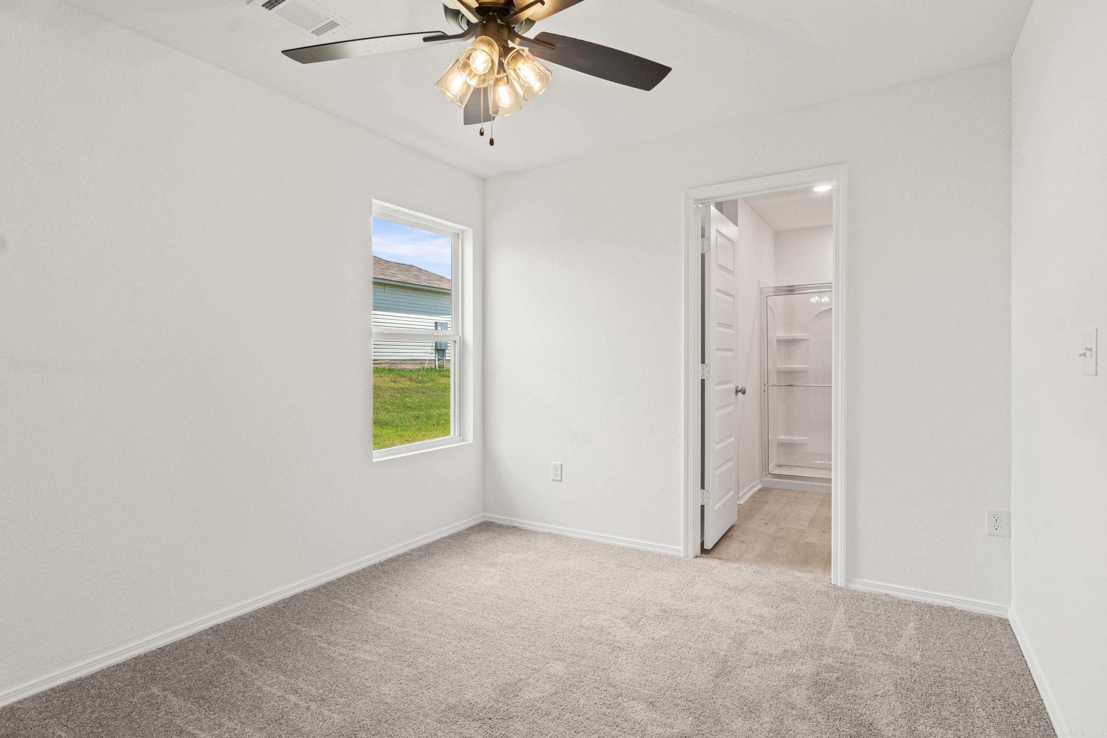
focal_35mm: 18
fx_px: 553
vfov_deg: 67.4
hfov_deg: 90.0
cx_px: 554
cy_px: 369
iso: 250
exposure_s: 1/13
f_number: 9
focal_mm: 12
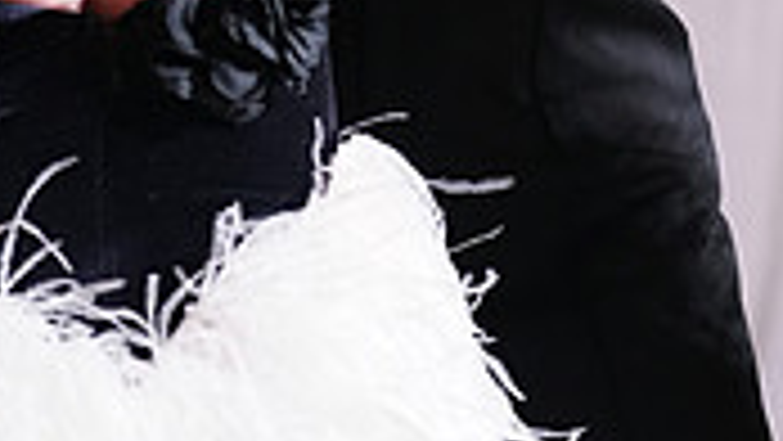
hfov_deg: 8.8
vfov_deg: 4.9
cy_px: -518
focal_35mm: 244
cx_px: 155
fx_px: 5067
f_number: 2.8
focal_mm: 70
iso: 2000
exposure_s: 1/400
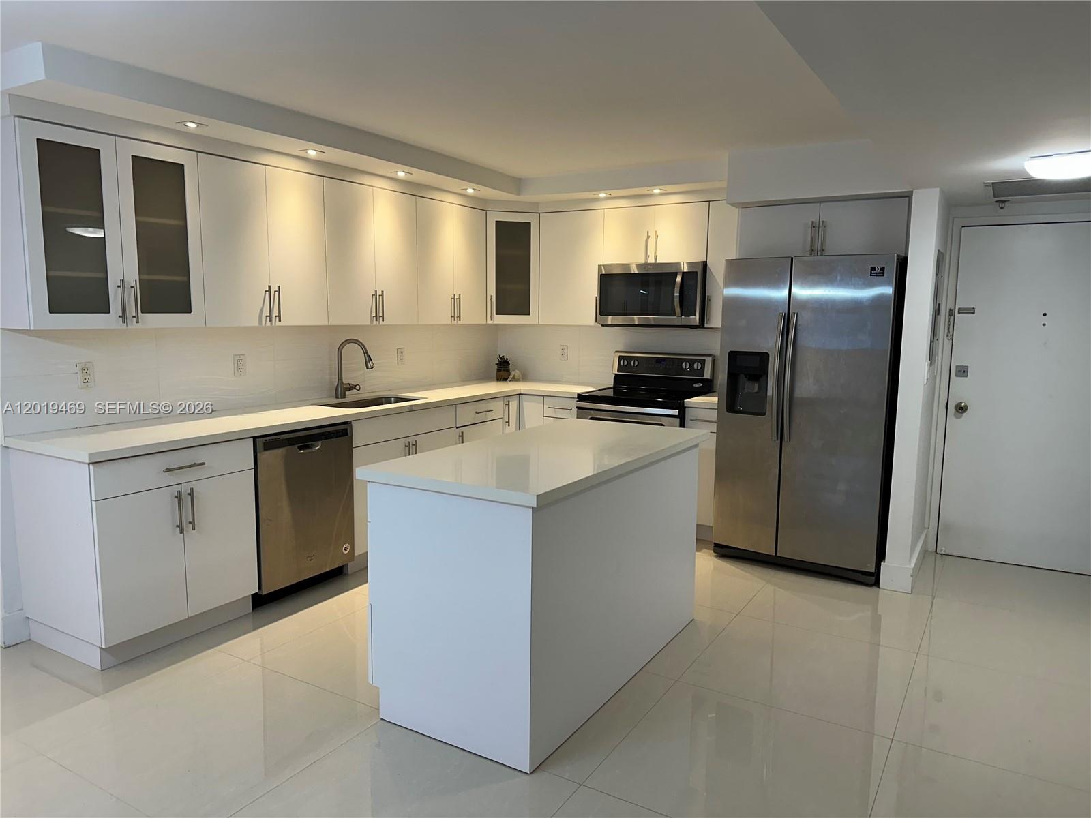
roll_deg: -0.4
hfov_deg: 71.6
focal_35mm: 24
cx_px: 546
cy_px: 409
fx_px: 756
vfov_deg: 56.8
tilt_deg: -7.0
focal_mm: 6.86
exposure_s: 1/120
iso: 125
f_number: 1.78
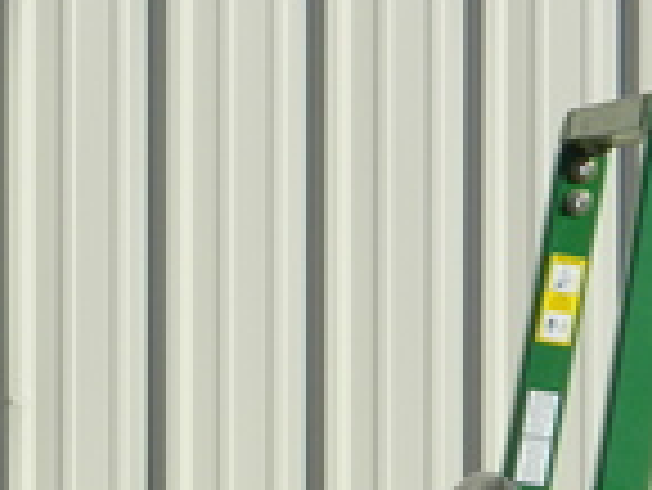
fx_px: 4939
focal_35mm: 262
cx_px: -148
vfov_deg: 5.6
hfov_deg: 7.5
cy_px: 890
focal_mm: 12.6
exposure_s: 1/125
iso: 80
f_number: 11.4
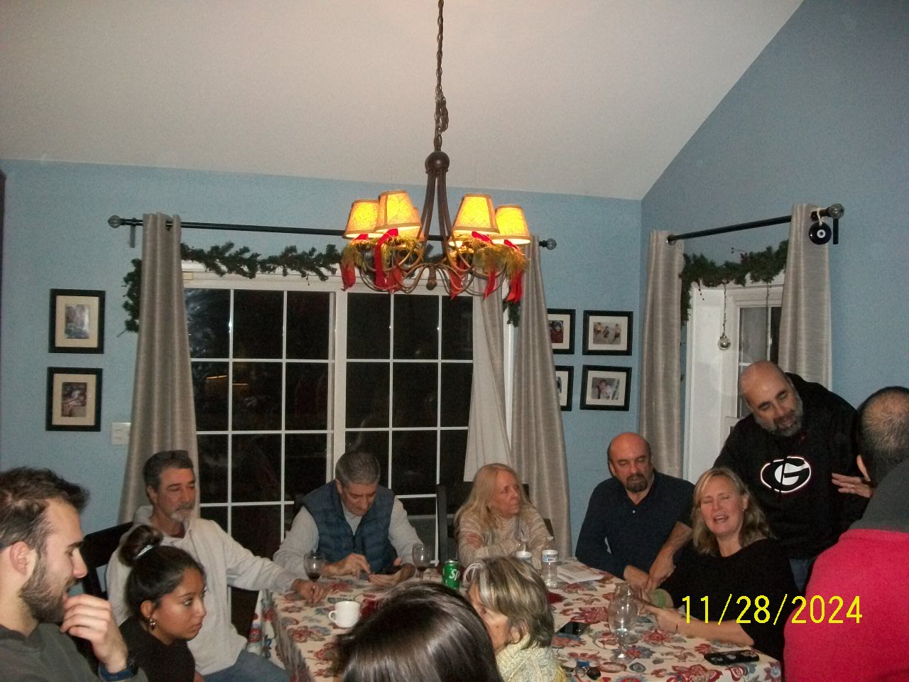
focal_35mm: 32
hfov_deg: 56.8
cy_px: 341
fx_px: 840
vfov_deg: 44.2
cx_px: 454
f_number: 2.9
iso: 400
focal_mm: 5.7
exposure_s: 1/125
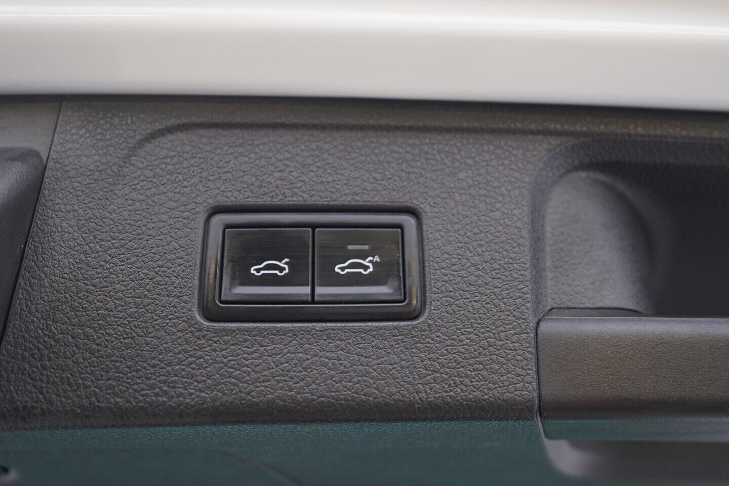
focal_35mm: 36
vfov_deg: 36.9
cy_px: 243
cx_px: 364
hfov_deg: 53.1
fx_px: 729
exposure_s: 1/40
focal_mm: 24
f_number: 2.8
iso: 160
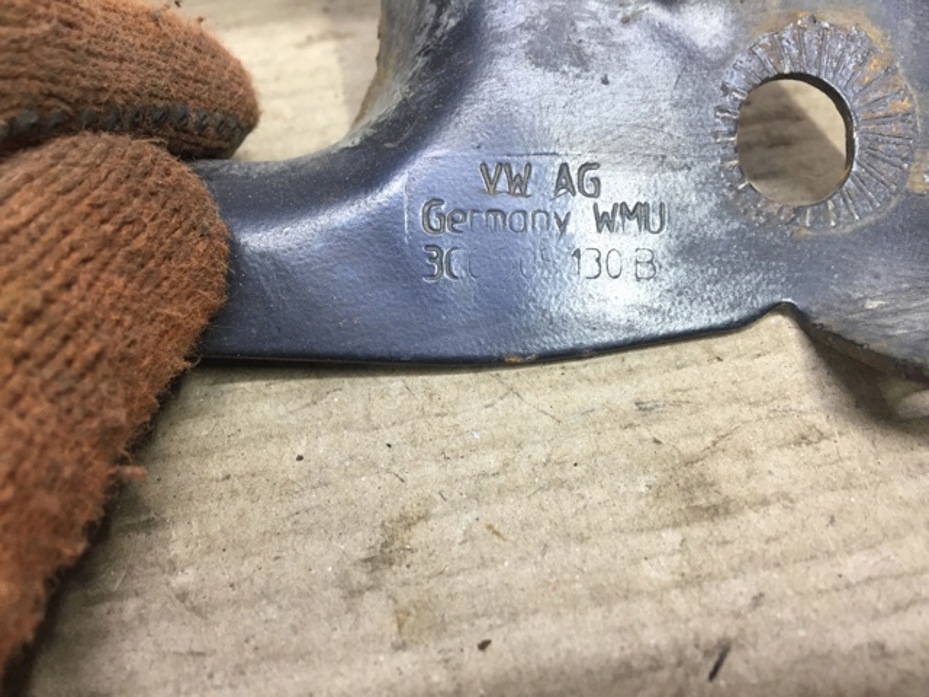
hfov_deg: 61.7
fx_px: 778
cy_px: 348
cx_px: 464
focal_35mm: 29
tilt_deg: -45.6
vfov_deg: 48.2
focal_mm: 4.15
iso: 125
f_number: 2.2
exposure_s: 1/33
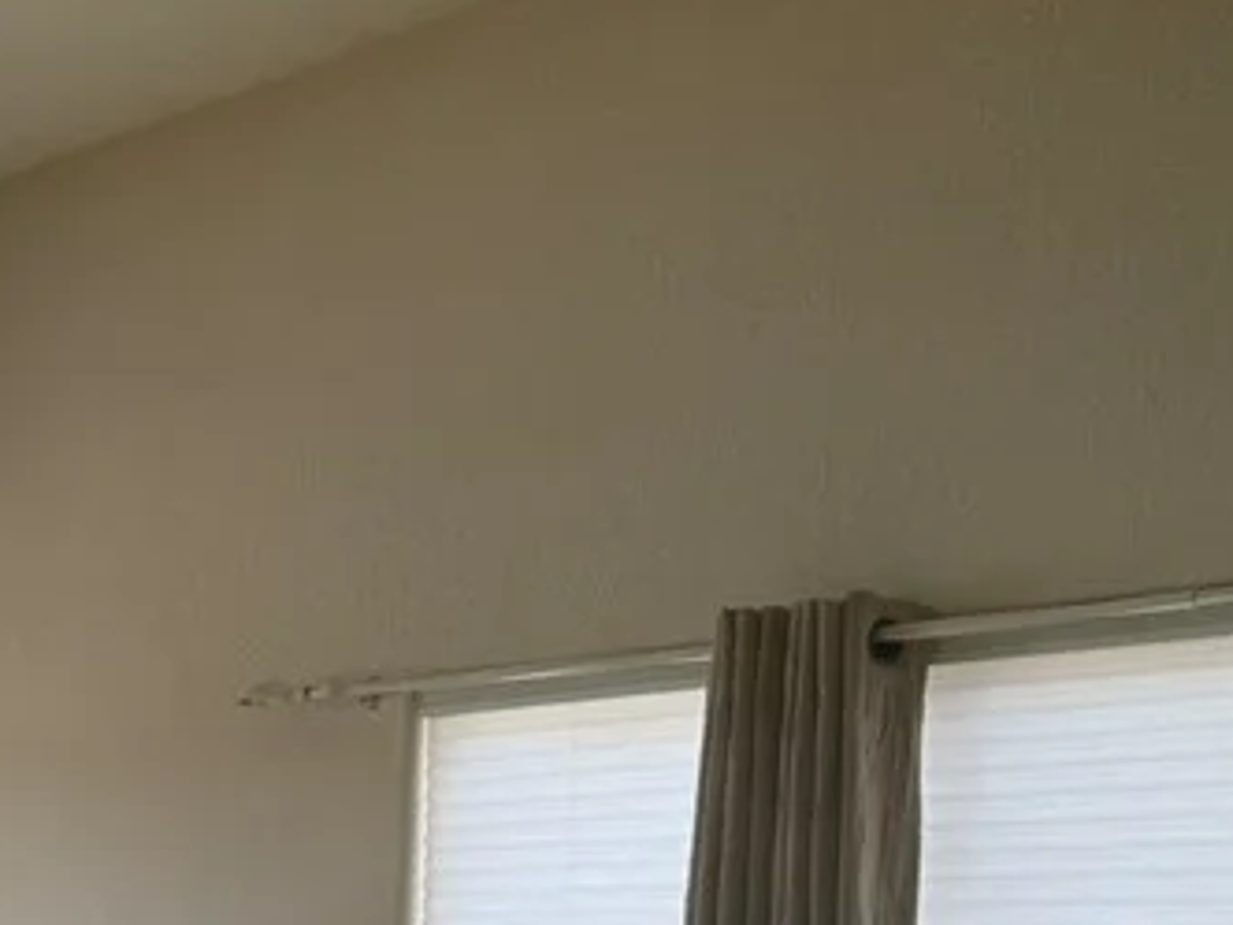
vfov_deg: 18.7
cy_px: 1140
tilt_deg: -2.8
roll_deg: -1.1
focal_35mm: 74
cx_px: -301
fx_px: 2636
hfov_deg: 23.7
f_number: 1.78
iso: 100
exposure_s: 1/309
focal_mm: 6.76
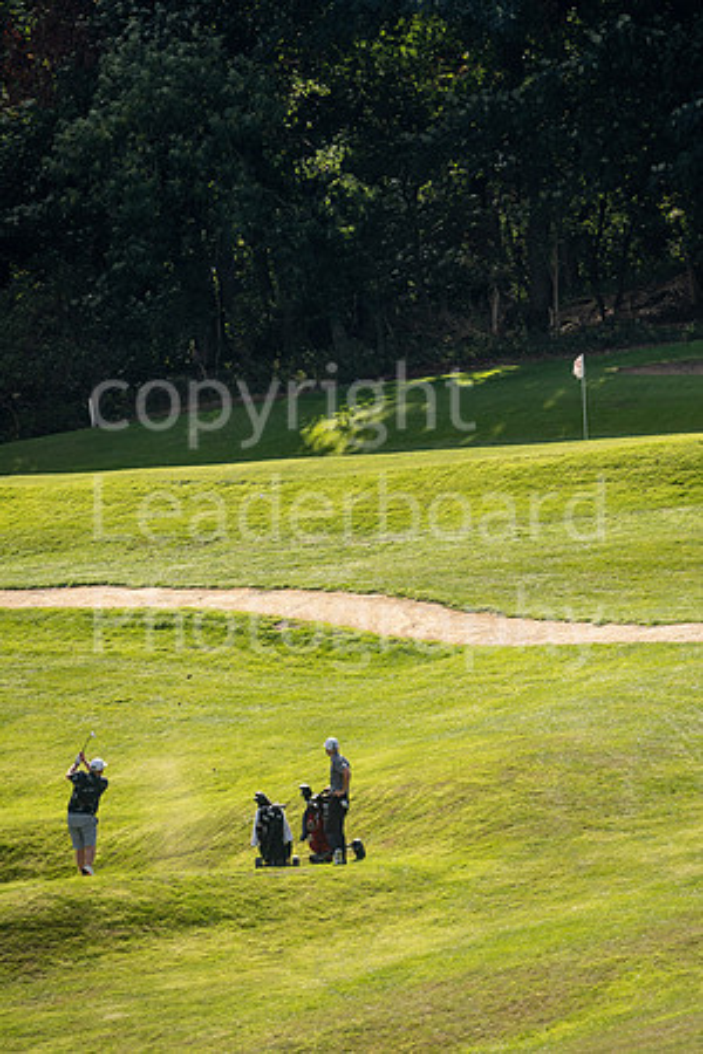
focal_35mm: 450
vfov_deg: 4.6
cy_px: 527
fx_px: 13180
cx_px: 352
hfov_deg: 3.1
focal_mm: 300
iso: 200
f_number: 5
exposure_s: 1/1250
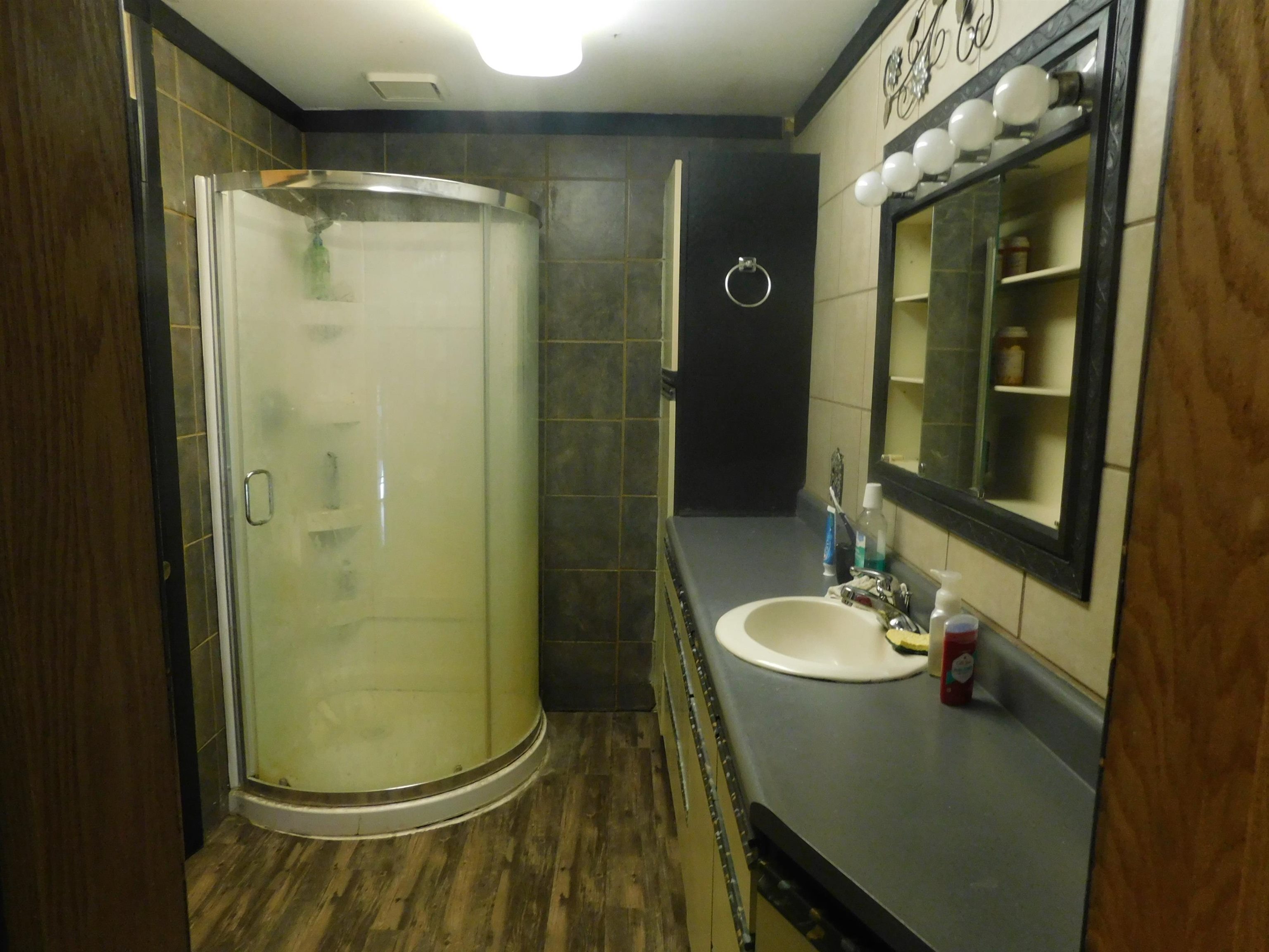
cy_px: 476
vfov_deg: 58.9
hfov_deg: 73.9
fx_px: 843
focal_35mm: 23
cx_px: 634
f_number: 3
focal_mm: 4
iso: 400
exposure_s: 1/30
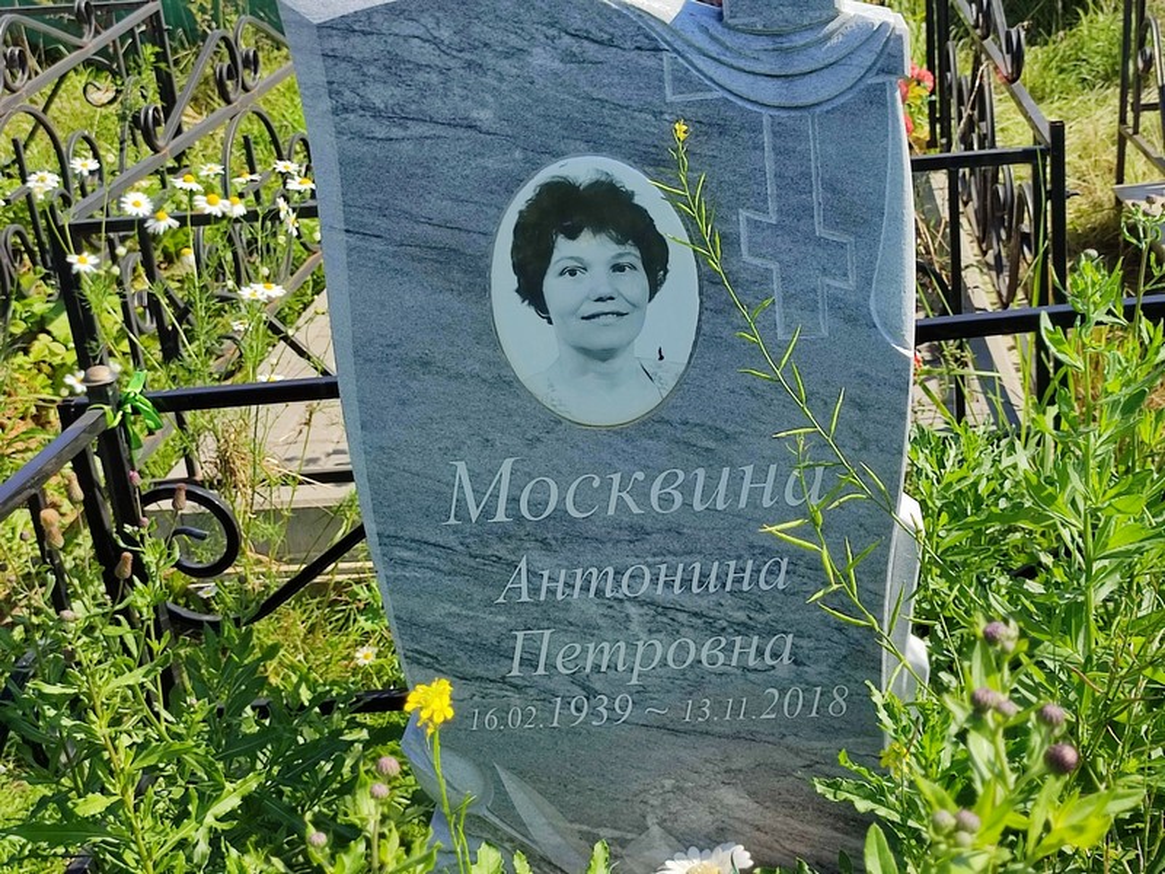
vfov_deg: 54.9
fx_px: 841
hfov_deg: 69.4
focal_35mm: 25
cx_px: 582
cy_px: 437
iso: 50
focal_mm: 6.04
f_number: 1.9
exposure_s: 1/670
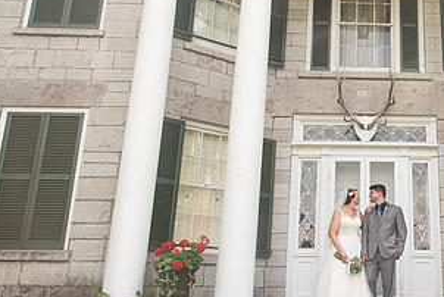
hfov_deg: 39.0
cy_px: 99
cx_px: 372
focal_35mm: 48
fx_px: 593
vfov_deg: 28.0
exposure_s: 1/200
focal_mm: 24
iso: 400
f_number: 7.1
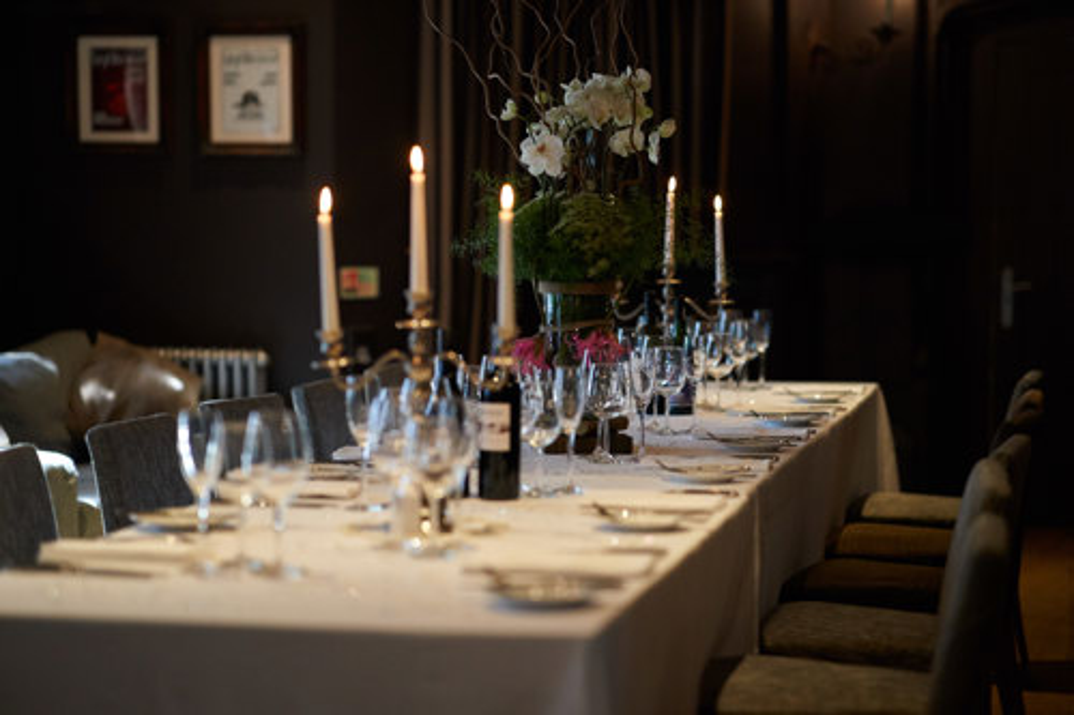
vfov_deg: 16.1
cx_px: 537
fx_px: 2535
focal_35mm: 85
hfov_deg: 23.9
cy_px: 358
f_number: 1.8
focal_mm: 85
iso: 6400
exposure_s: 1/1000
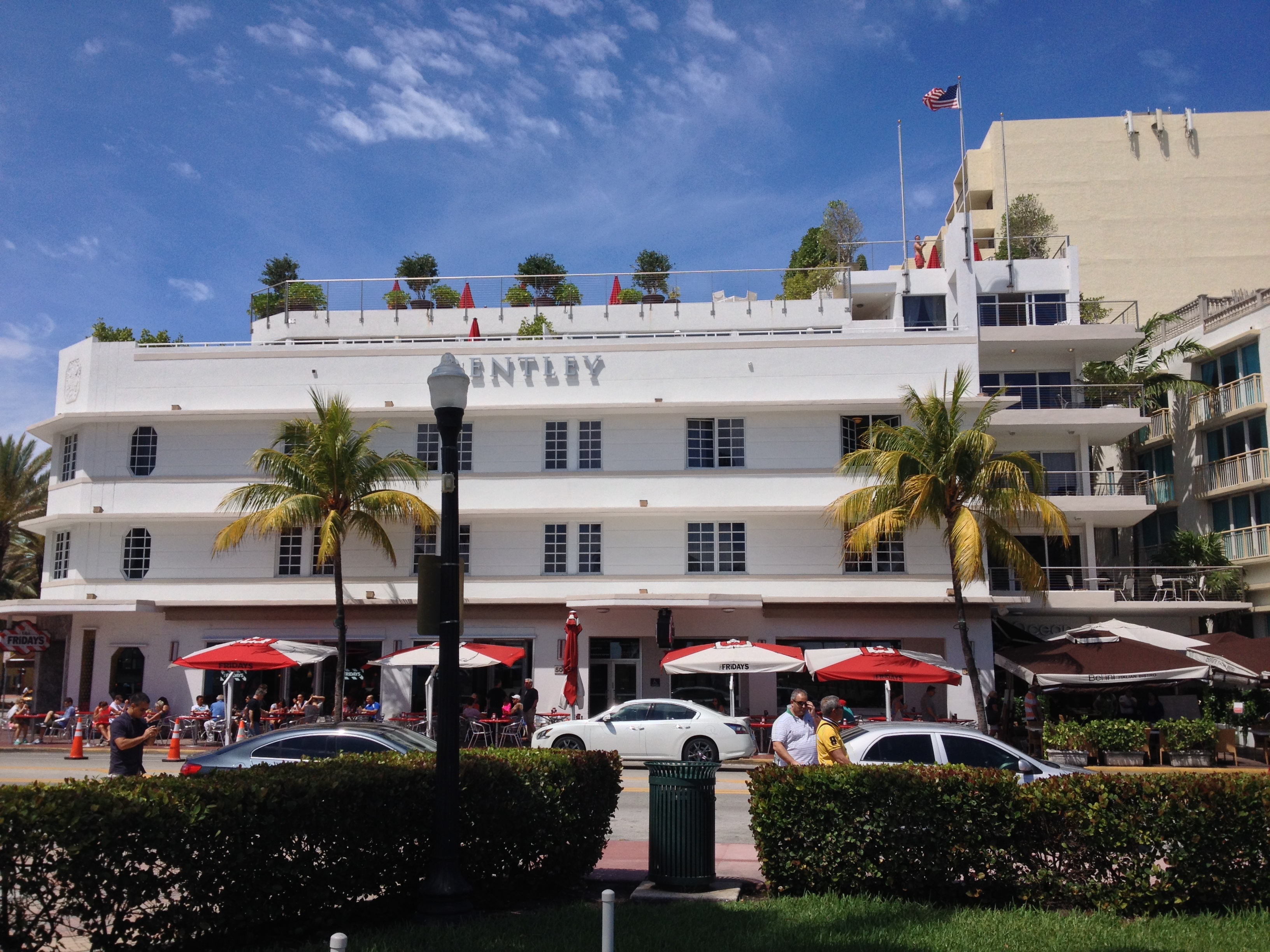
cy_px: 476
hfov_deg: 52.6
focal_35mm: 35
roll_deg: +0.5
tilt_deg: +6.1
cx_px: 635
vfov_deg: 40.7
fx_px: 1284
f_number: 2.4
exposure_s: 1/2632
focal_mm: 4.28
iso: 50
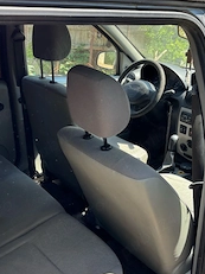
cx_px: 90
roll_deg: -1.2
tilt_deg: -24.4
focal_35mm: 45
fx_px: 356
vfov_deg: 42.0
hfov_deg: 32.1
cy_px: 151
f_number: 1.6
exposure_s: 1/271
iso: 50
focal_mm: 5.96
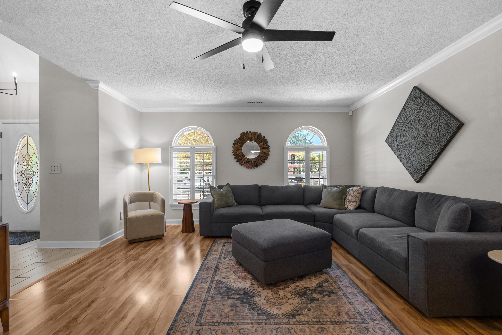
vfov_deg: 73.7
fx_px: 223
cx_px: 251
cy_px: 168
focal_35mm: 16
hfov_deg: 96.7
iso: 640
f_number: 8
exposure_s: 1/15
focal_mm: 16
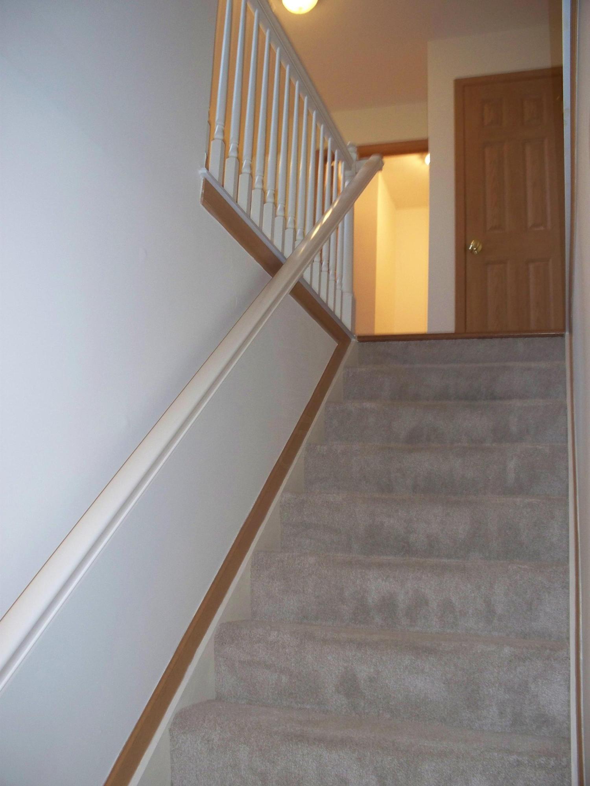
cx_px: 295
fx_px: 818
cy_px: 393
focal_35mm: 36
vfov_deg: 51.4
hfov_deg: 39.7
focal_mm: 7.54
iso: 200
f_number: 2.8
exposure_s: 1/30
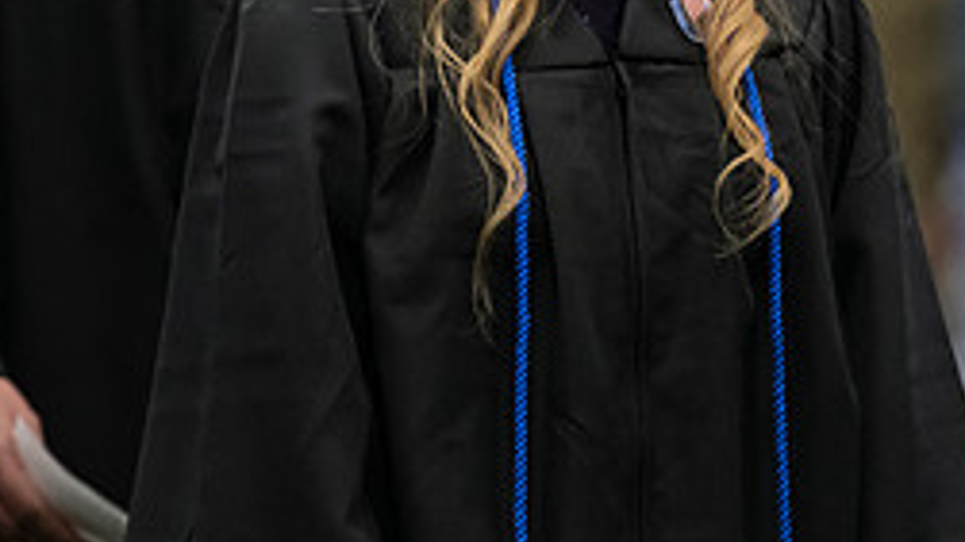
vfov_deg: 2.6
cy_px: -52
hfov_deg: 4.7
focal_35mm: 460
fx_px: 11767
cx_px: 719
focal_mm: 190
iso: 3200
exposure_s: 1/200
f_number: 3.2
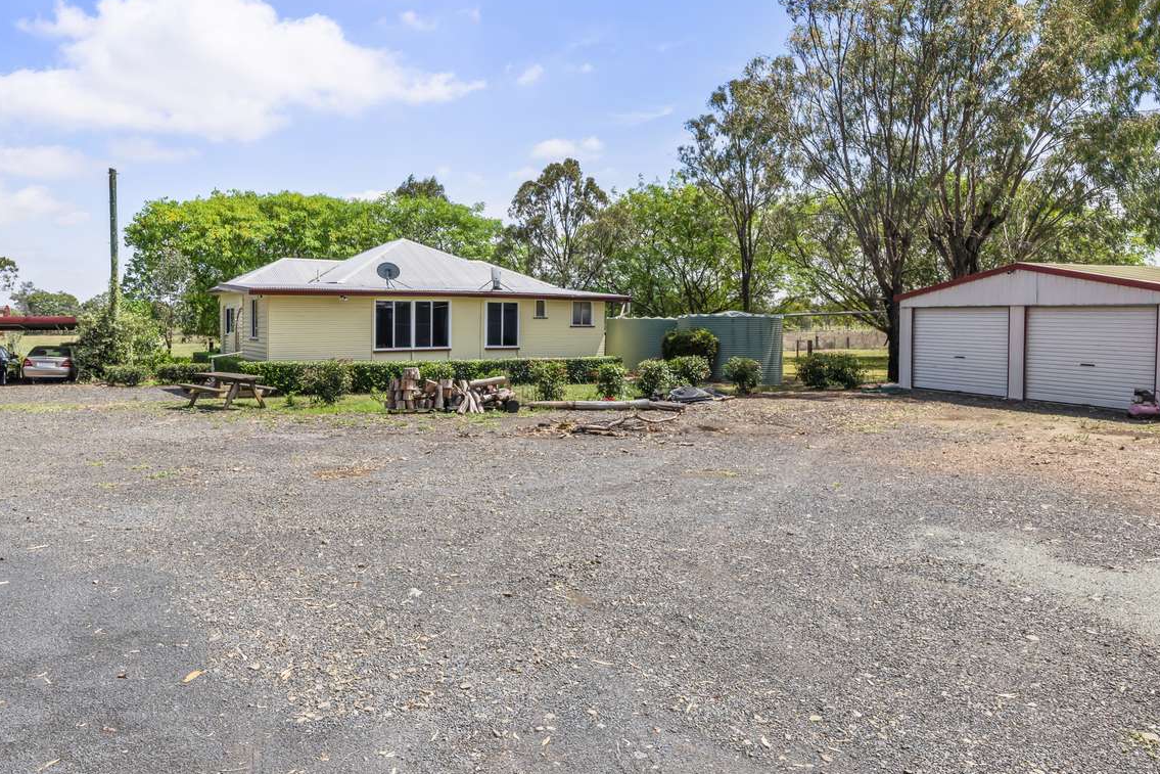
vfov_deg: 57.2
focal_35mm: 22
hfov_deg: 78.2
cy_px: 352
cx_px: 501
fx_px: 709
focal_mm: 13
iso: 100
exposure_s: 1/200
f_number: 8
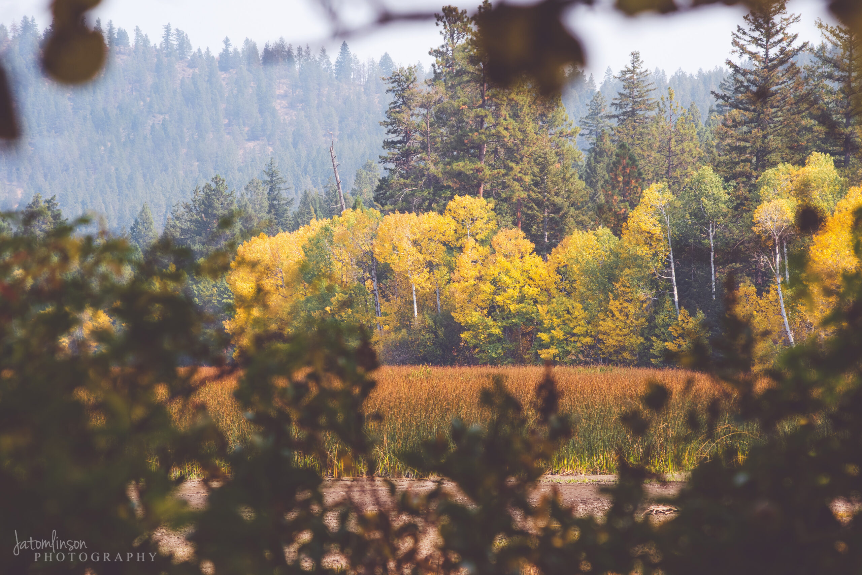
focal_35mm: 180
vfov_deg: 7.6
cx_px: 431
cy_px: 288
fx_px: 4310
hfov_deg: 11.4
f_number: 8
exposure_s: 1/250
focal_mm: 120
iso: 320
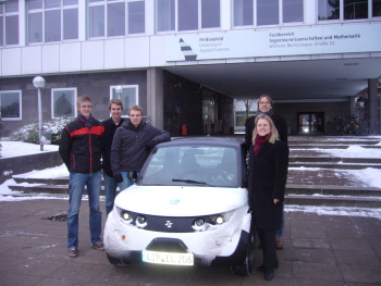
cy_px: 143
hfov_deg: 52.6
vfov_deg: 40.7
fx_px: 385
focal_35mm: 35
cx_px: 190
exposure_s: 1/30
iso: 160
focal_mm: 5.8
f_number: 2.8
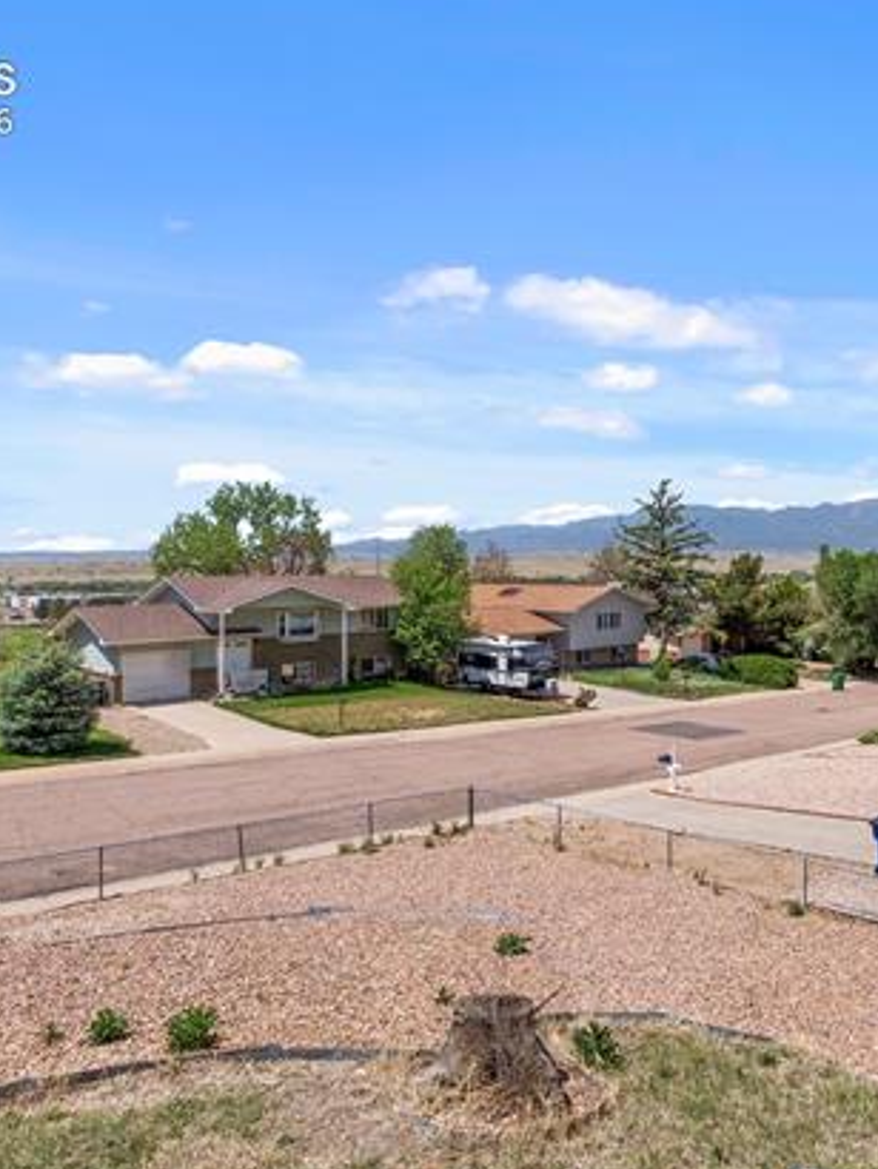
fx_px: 836
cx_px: 582
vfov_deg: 69.9
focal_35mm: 25
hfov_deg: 54.3
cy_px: 584
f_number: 8
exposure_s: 1/200
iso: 100
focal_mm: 11
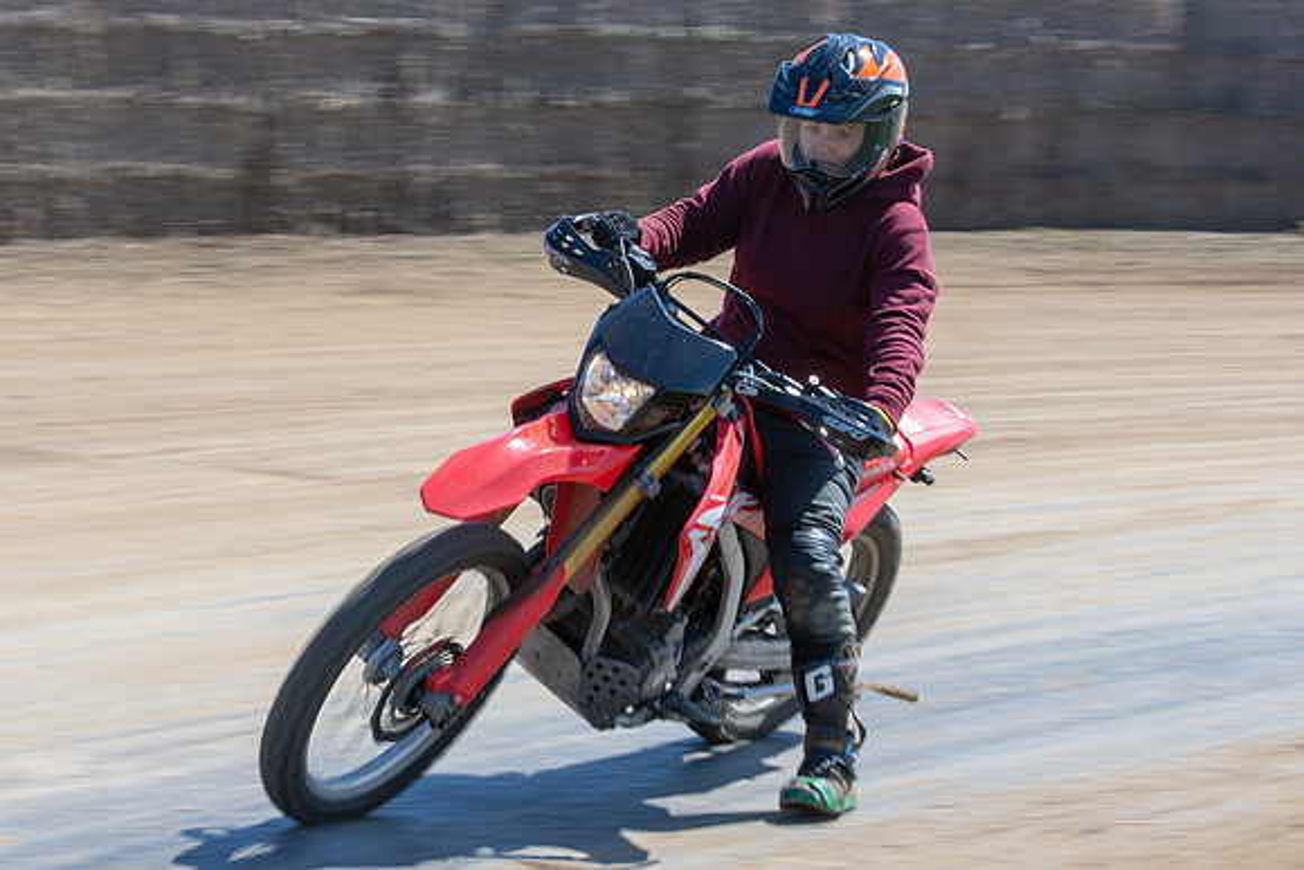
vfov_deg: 10.2
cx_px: 508
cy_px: 421
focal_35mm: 135
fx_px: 4888
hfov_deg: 15.2
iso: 125
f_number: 9
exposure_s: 1/125
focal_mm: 70
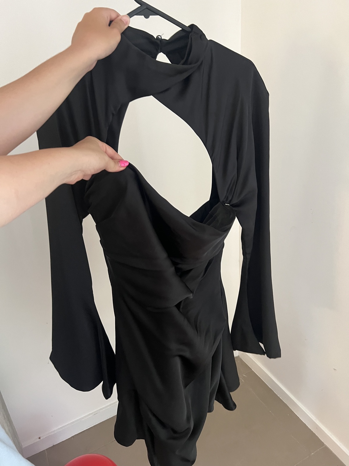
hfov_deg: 53.1
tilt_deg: -23.1
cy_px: 233
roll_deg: +3.4
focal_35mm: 26
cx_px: 174
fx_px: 350
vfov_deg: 67.3
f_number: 1.5
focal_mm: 5.7
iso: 400
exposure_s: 1/50
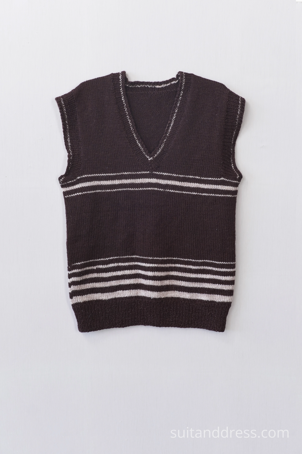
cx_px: 151
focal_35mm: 48
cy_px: 227
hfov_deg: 28.1
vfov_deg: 41.1
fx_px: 604
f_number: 6.3
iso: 320
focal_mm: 32
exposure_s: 1/50
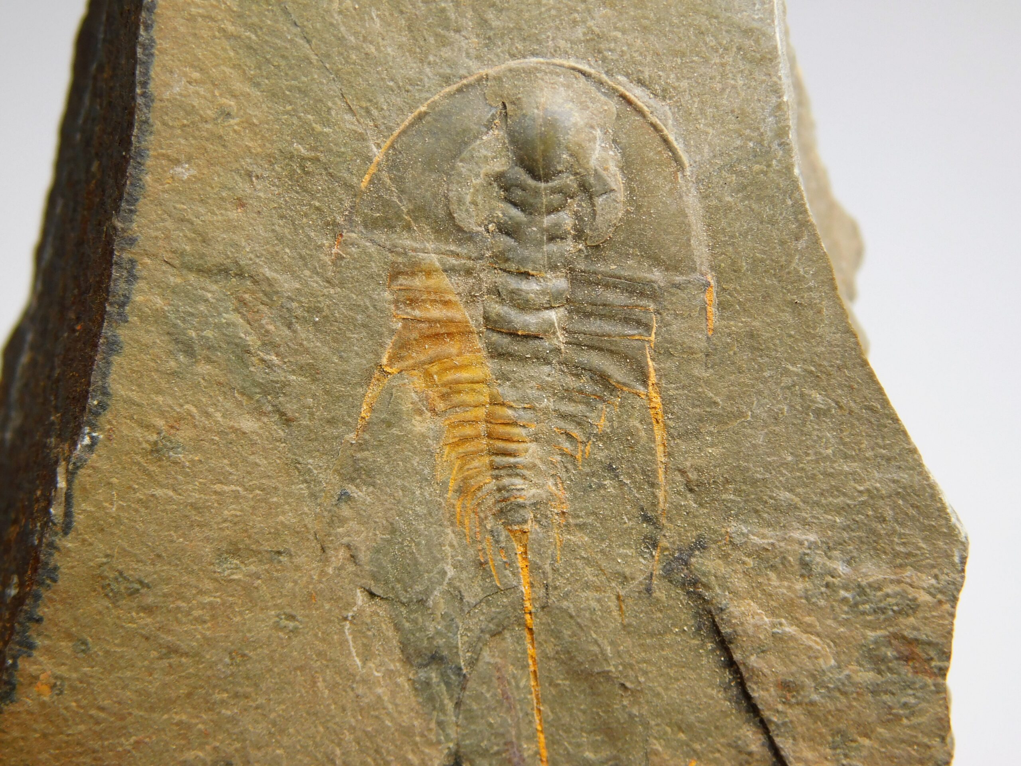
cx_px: 510
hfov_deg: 19.8
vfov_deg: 14.9
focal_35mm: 99
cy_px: 383
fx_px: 2920
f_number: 4.6
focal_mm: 17.6
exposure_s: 1/250
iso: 125
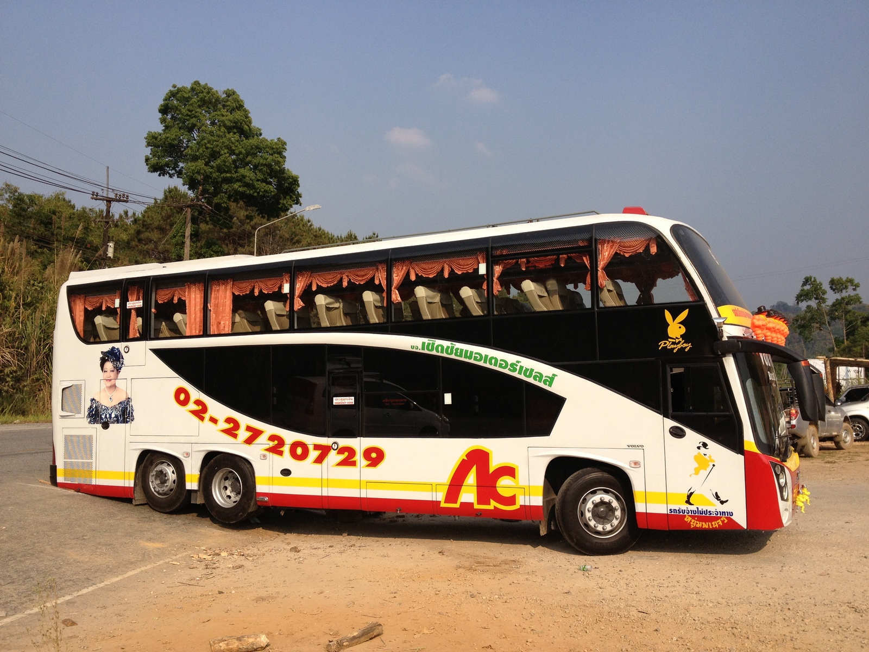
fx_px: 879
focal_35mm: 35
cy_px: 326
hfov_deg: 52.6
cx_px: 434
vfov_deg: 40.7
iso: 50
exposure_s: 1/1842
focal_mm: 4.28
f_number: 2.4
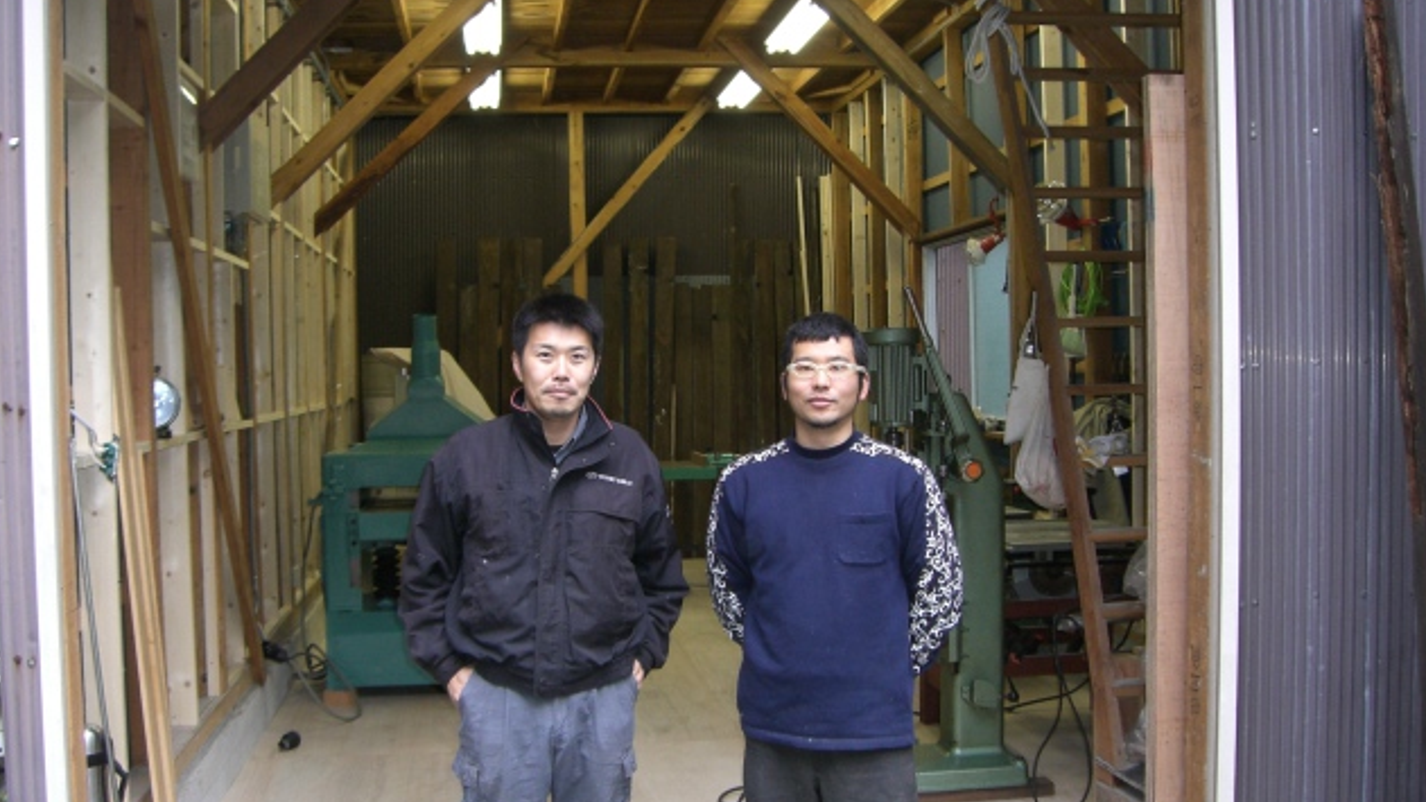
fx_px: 1588
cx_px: 705
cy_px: 436
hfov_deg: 48.4
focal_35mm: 42
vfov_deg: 28.3
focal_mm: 6.2
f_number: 2.7
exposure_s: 1/60
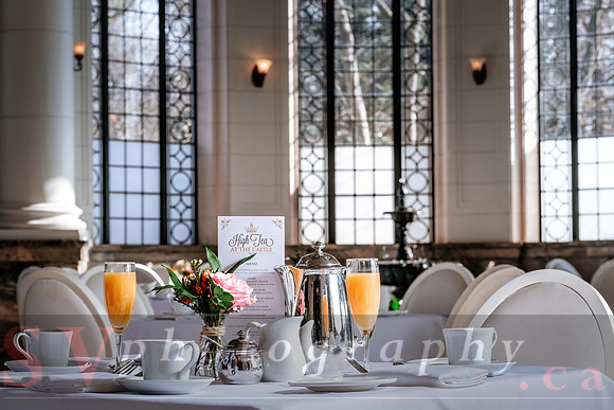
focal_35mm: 92
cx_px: 307
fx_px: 1569
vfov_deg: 14.9
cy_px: 205
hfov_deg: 22.1
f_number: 8
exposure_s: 1/125
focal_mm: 61
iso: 200
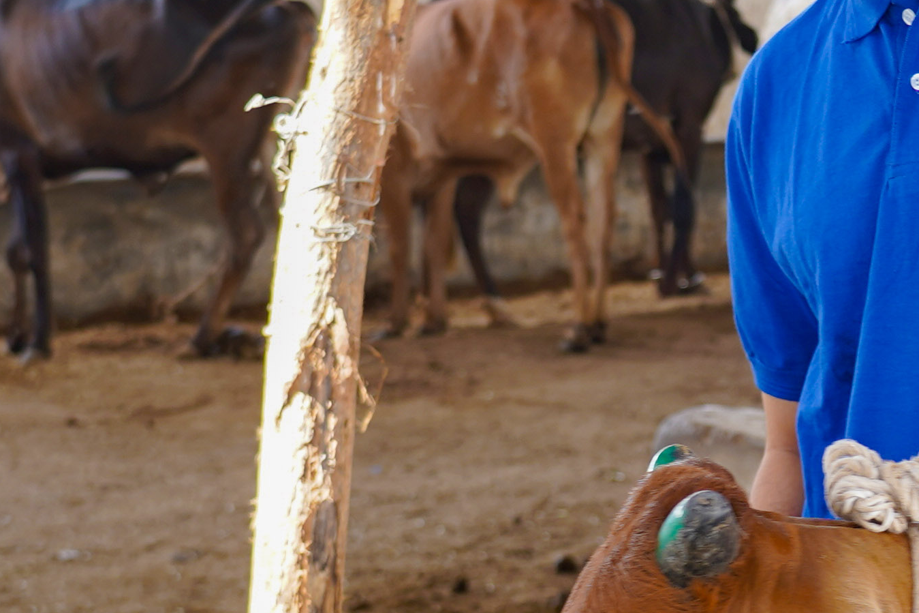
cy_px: 656
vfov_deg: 10.5
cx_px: 842
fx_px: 3292
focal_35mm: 129
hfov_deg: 15.7
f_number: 4
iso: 160
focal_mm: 29
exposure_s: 1/60
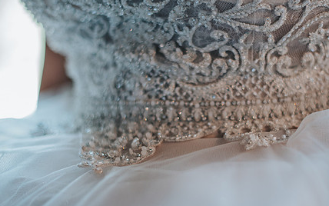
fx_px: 619
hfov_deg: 29.7
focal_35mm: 69
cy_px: 122
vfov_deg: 18.9
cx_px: 197
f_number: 1.8
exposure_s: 1/320
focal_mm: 50
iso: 640
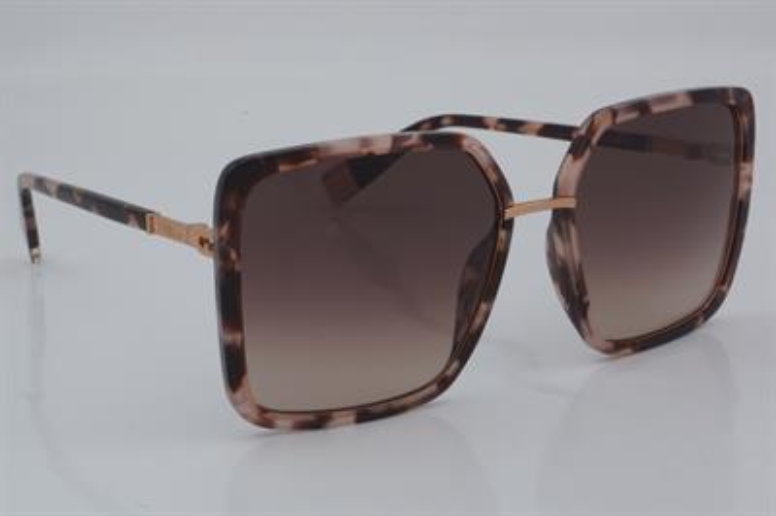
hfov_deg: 27.0
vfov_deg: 18.2
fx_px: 1615
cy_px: 258
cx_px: 388
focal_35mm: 75
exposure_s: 1/4
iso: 100
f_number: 32
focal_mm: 50
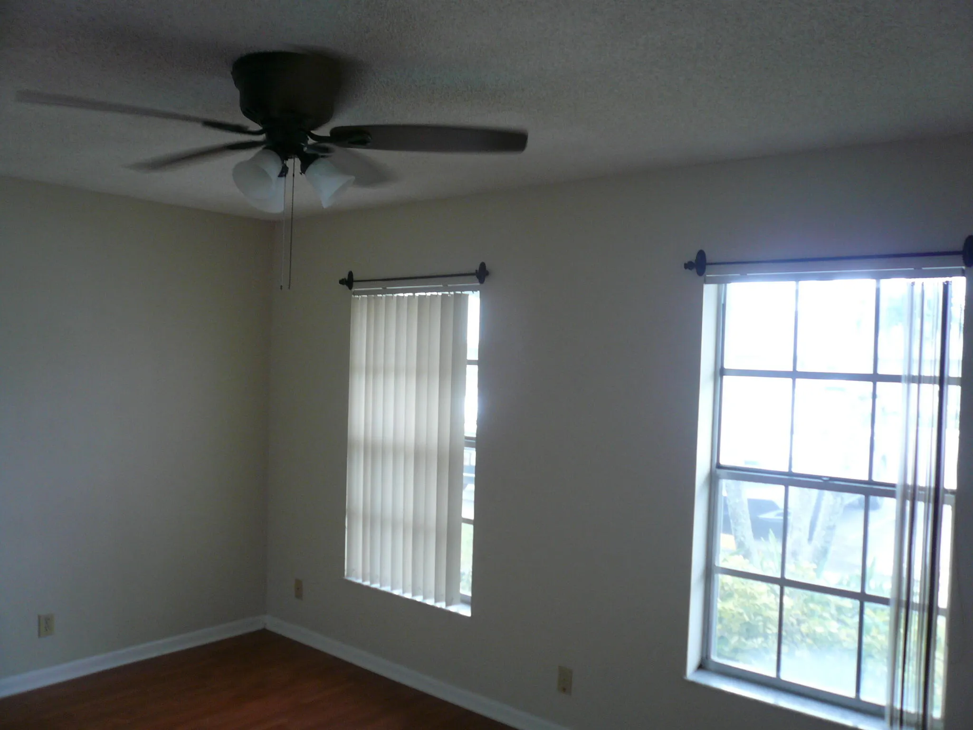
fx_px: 787
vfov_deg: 49.7
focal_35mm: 28
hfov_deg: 63.4
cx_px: 486
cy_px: 365
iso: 100
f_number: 2.8
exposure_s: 1/30
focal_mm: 4.6
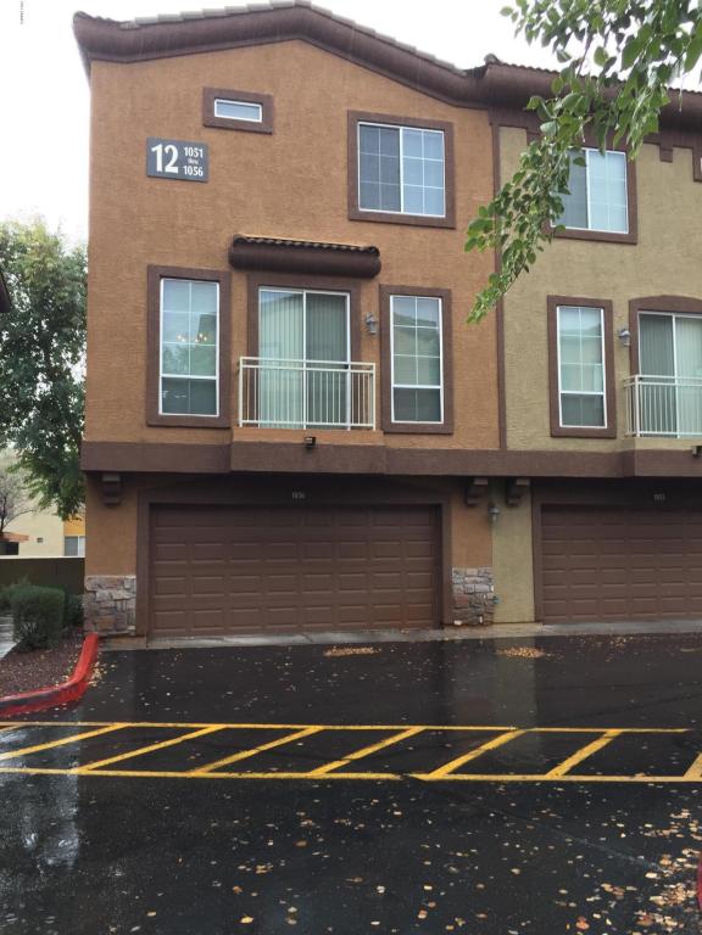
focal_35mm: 29
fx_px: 784
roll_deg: -0.5
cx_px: 351
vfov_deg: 61.7
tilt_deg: +7.7
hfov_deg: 48.2
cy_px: 468
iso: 32
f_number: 2.2
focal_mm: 4.15
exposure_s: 1/50
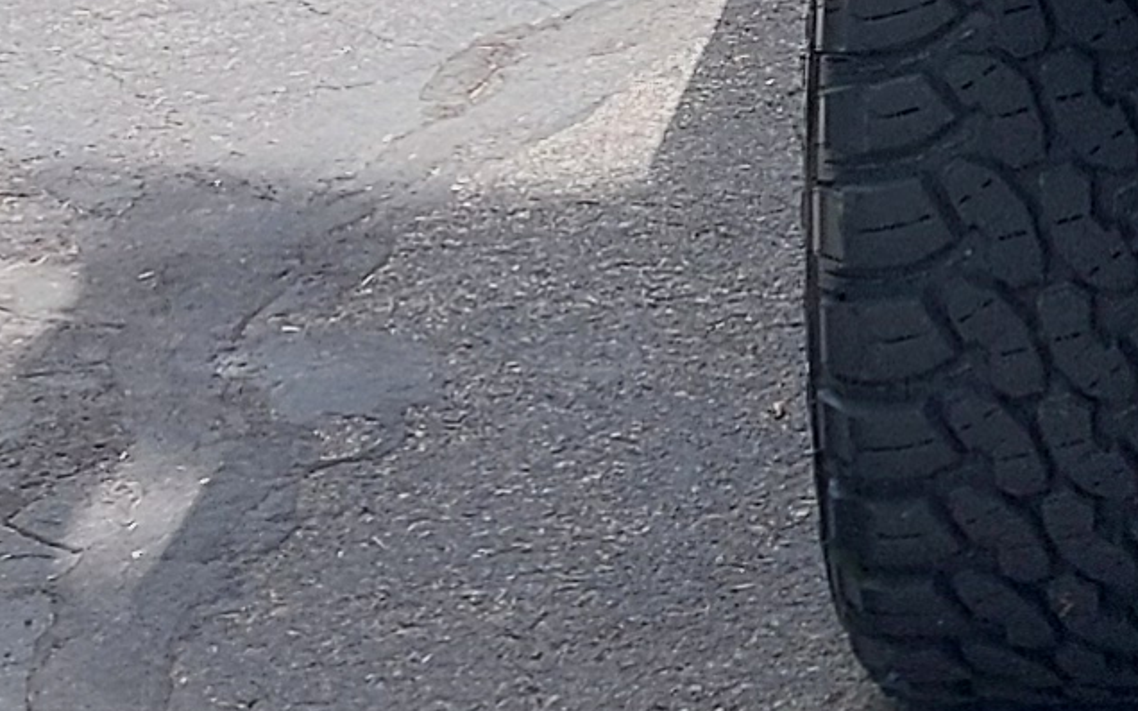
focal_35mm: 185
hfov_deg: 10.4
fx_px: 5736
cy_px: -457
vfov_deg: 6.9
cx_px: 2294
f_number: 1.8
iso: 25
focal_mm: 5.23
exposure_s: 1/181
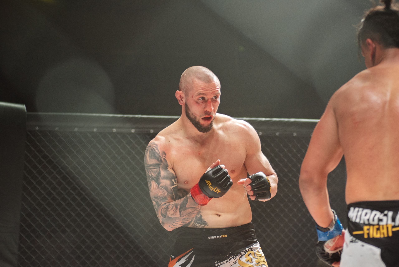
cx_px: 200
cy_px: 134
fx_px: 887
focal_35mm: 80
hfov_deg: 25.4
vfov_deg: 17.1
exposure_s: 1/320
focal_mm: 80
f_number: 4
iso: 800
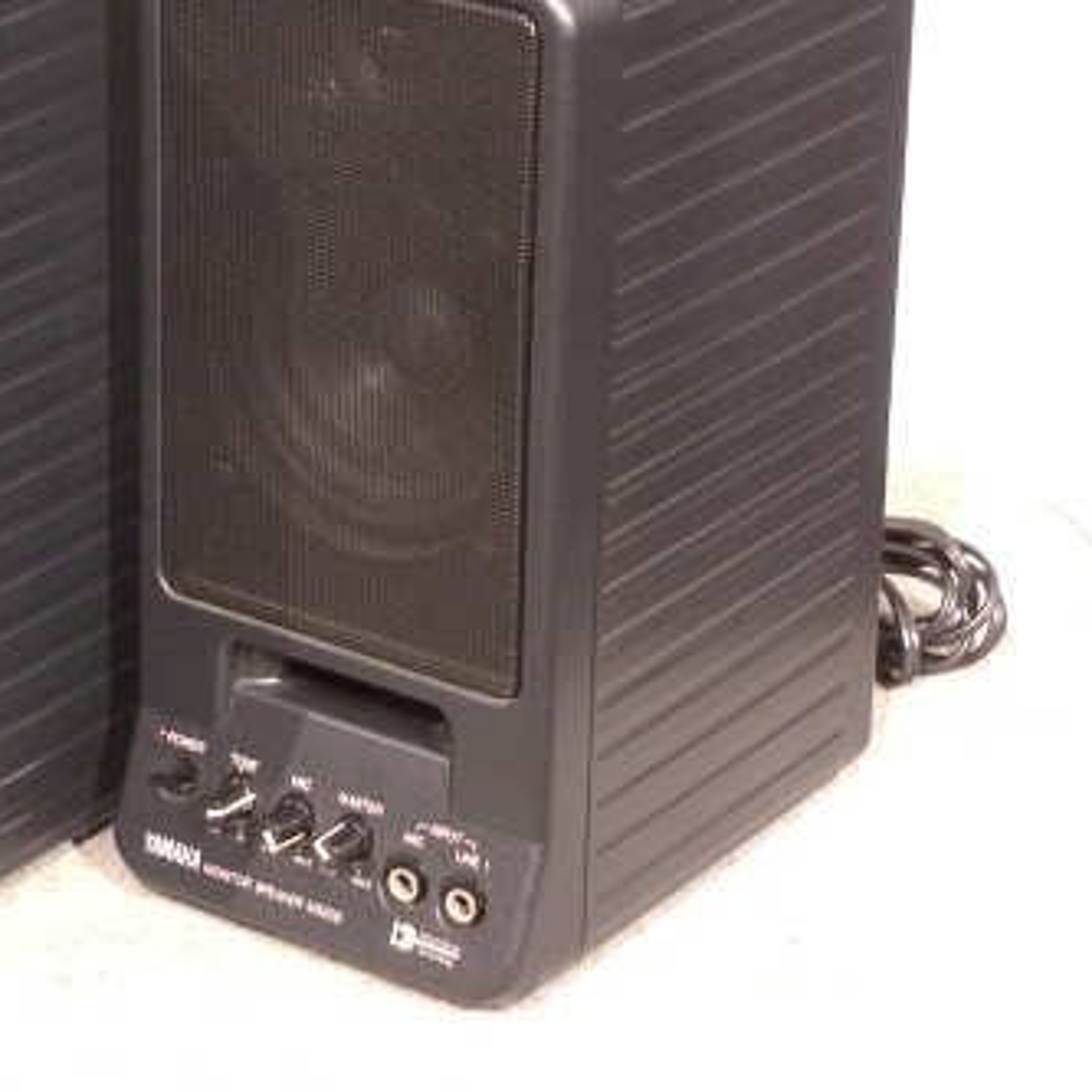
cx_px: 125
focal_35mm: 136
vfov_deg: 12.8
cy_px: 341
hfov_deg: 12.7
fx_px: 4854
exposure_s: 1/3.33
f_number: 4.4
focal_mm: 16.6
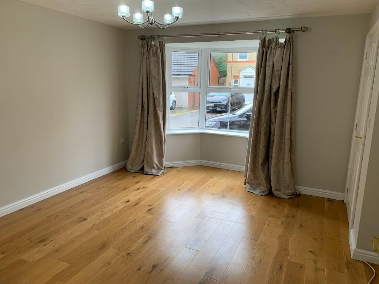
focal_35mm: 26
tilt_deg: -11.4
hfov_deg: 67.3
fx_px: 285
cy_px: 142
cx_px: 190
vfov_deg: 53.1
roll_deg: +0.6
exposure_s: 1/95
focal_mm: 4.25
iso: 100
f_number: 1.8
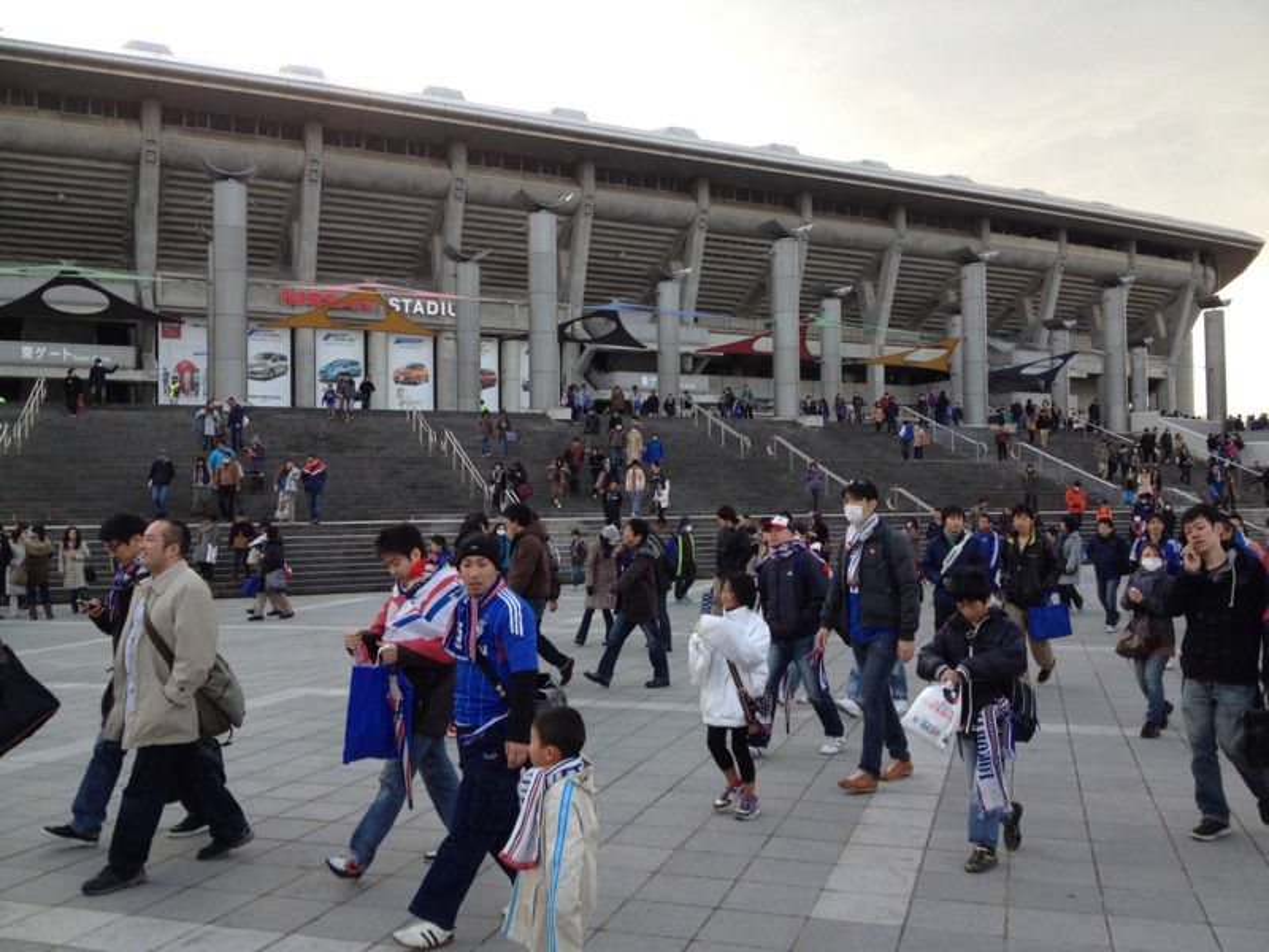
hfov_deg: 52.6
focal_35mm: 35
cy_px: 476
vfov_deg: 40.7
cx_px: 634
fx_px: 1283
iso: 64
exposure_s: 1/231
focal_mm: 4.28
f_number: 2.4
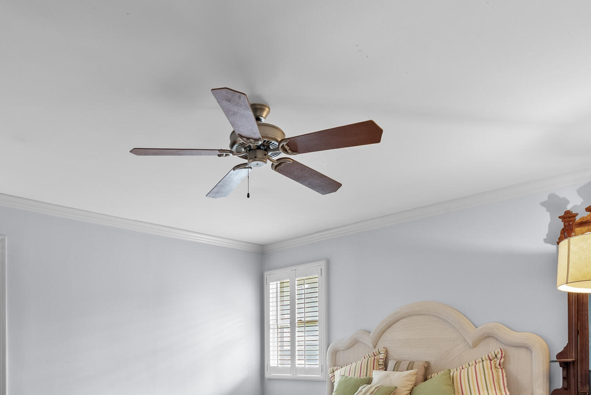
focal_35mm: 30
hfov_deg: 61.6
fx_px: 493
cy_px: 361
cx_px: 252
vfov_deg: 40.2
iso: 400
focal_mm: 16
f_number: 11
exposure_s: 2.5
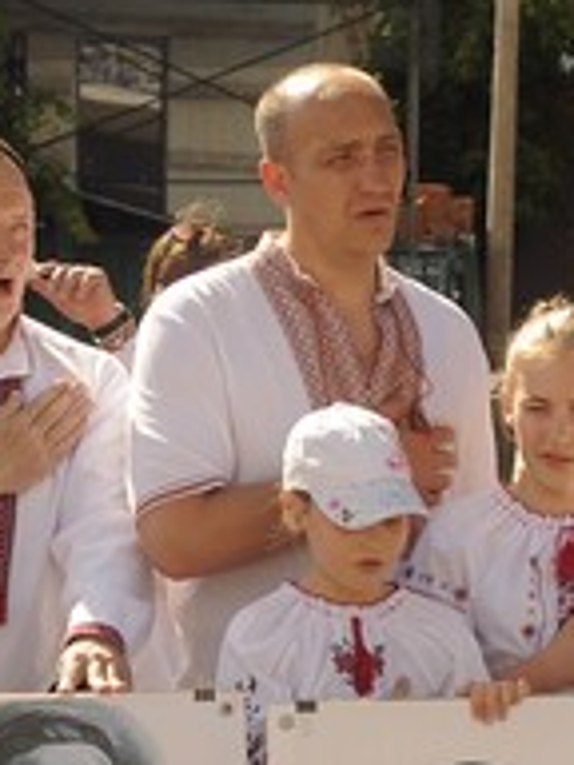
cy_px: 769
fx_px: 5234
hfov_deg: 6.2
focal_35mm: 237
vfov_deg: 8.3
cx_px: 638
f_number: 7.1
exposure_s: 1/200
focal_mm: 45
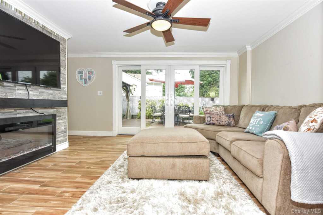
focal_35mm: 17
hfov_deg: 93.3
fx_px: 153
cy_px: 108
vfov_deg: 70.5
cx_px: 162
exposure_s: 1/125
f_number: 5.6
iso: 720
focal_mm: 17
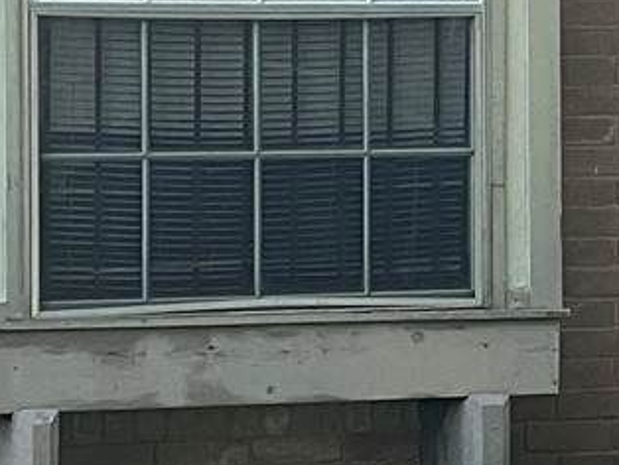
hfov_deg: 10.4
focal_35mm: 189
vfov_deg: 7.9
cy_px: 177
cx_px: 503
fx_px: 3382
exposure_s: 1/912
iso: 25
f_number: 1.8
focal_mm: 3
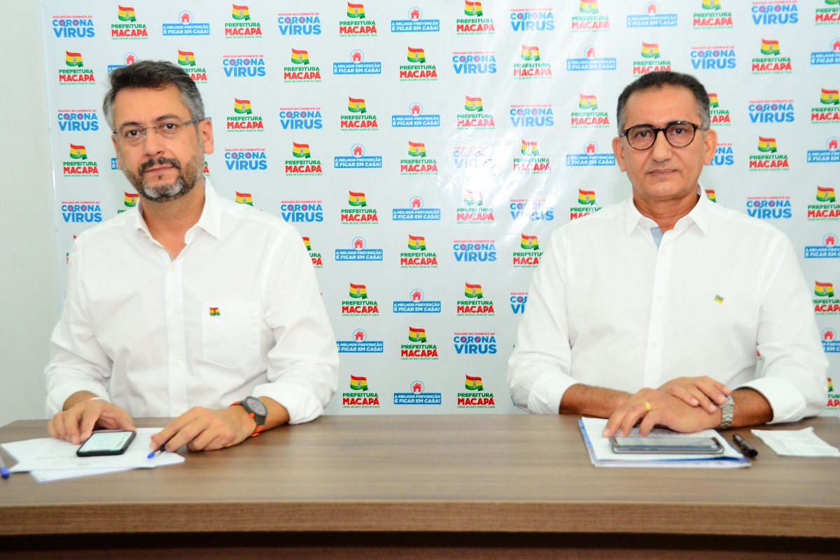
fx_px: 1085
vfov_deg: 28.9
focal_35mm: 46
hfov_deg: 42.3
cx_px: 420
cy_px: 280
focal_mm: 31
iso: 1600
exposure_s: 1/50
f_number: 5
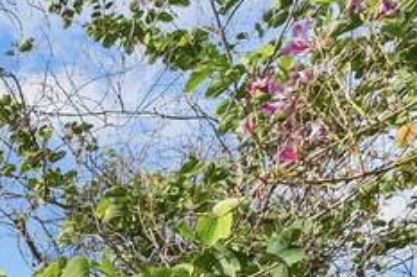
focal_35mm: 88
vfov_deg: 11.9
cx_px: -505
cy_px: 710
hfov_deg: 15.8
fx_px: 1019
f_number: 9
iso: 640
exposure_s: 1/250
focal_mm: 16
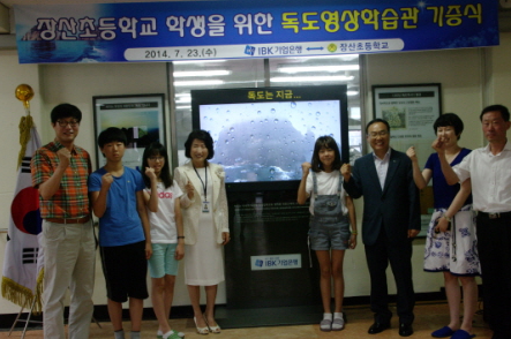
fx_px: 624
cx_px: 263
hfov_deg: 44.6
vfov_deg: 30.4
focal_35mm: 44
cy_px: 183
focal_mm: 26.25
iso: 1600
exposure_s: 1/50
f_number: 8
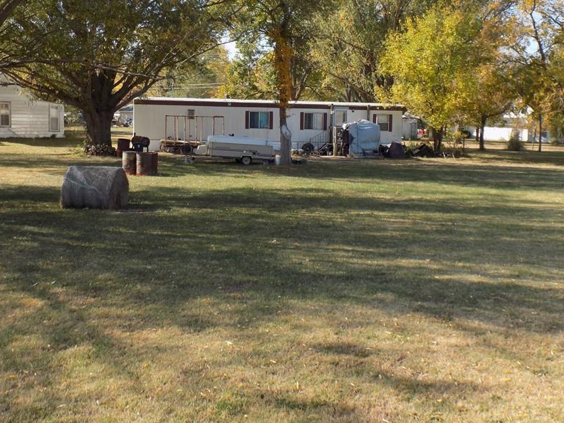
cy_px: 171
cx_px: 350
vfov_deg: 27.5
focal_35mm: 53
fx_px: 864
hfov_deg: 36.0
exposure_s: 1/320
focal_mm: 7.3
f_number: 3.6
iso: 80
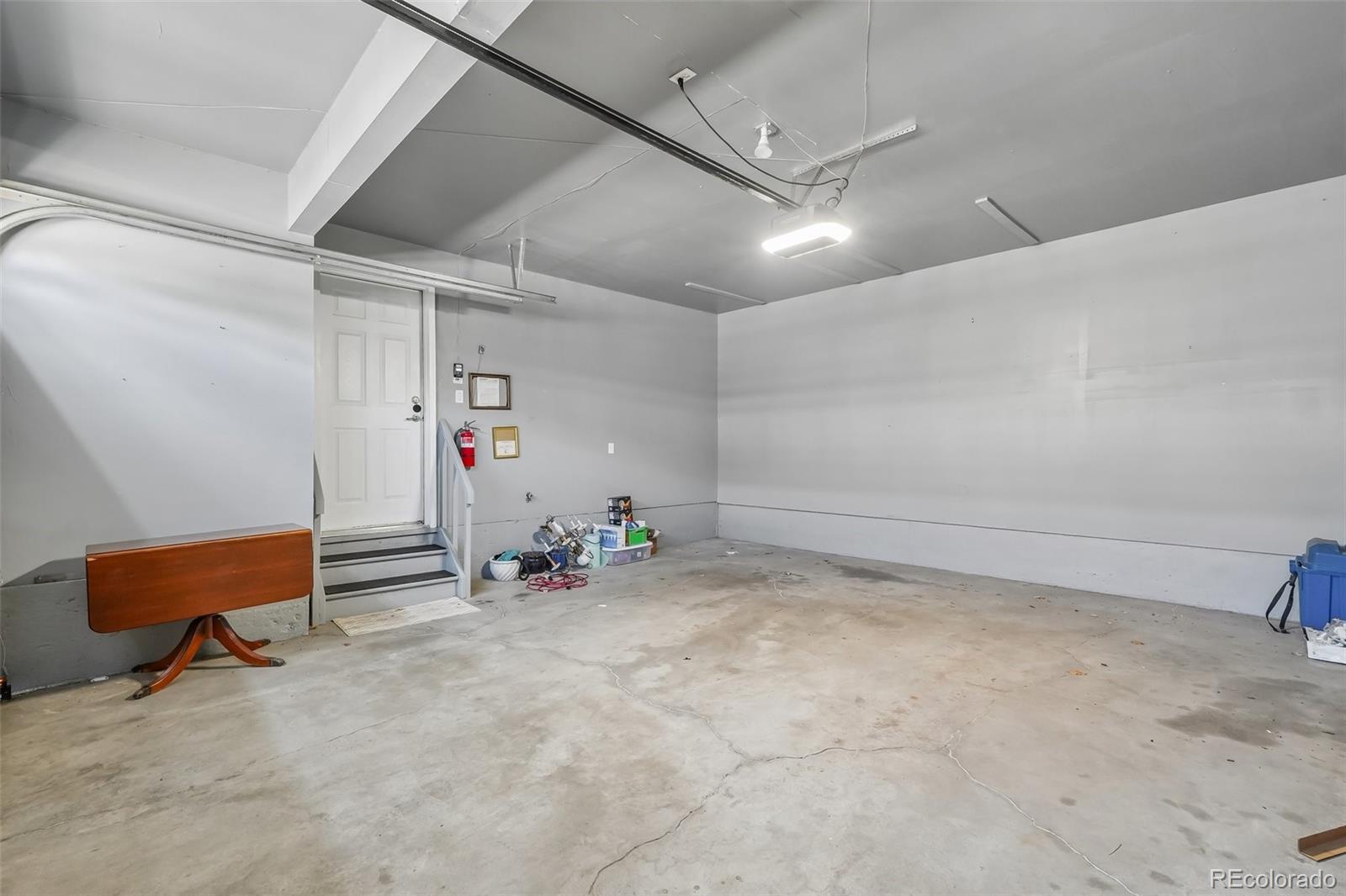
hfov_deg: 100.4
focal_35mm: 15
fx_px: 561
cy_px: 448
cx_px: 673
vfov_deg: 77.3
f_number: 8
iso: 800
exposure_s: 1/4
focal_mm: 10
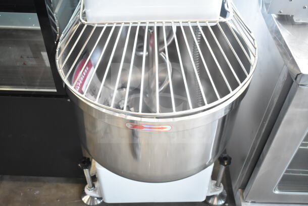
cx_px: 154
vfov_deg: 35.5
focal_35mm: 38
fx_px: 321
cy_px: 103
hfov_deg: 51.3
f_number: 4
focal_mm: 25
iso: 1600
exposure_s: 1/50
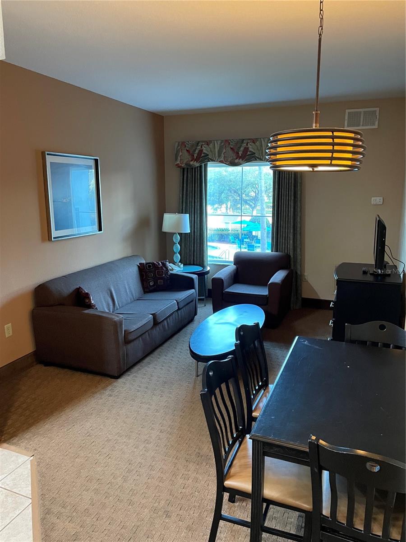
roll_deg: +0.2
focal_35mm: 26
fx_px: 407
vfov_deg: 67.3
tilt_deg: -10.7
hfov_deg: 53.1
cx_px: 203
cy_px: 271
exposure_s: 1/60
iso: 500
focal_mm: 4.2
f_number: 1.6
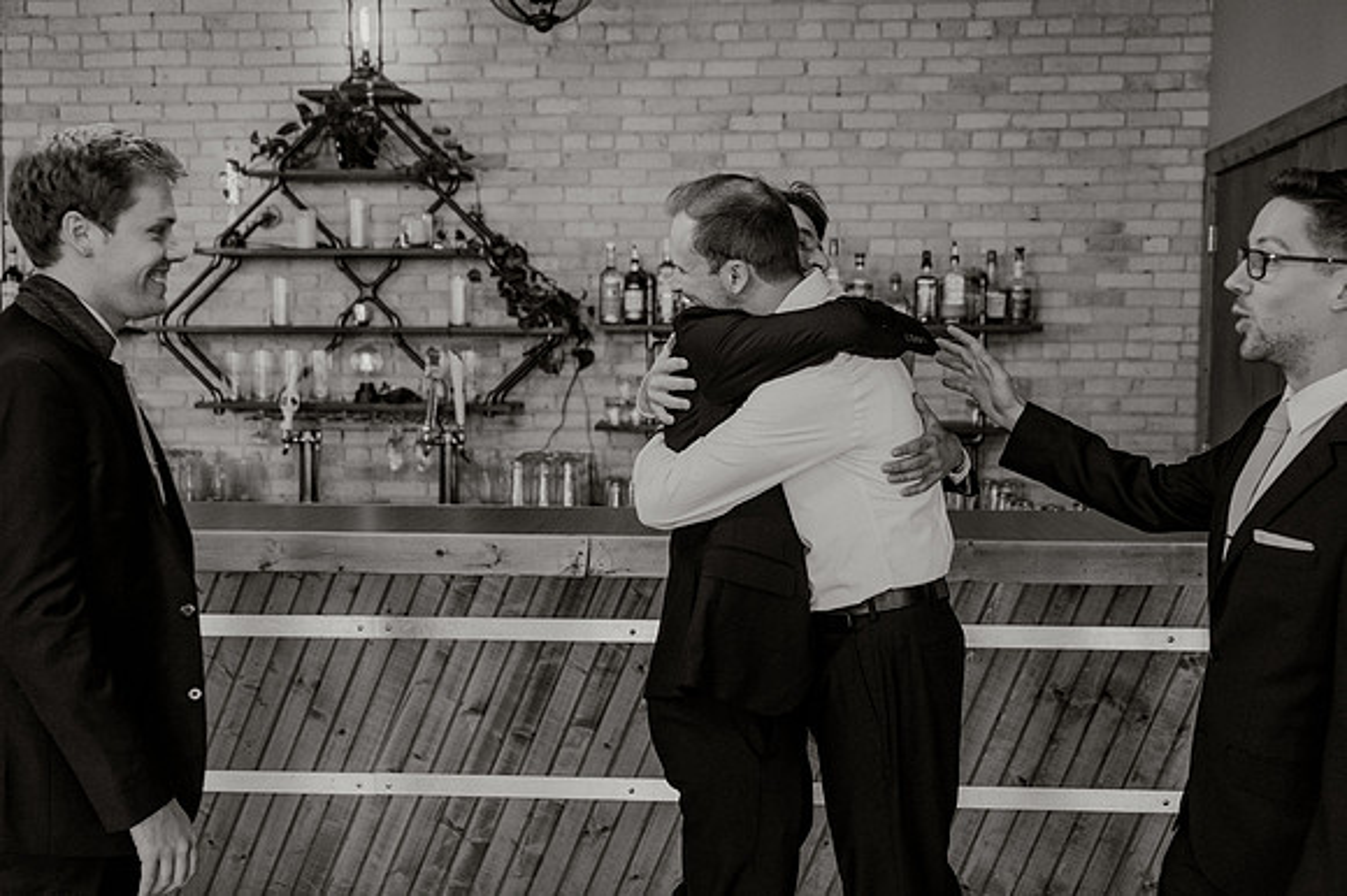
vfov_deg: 32.3
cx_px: 619
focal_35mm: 41
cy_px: 479
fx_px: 1546
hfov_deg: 47.0
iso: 1250
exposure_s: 1/100
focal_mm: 38
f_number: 3.5
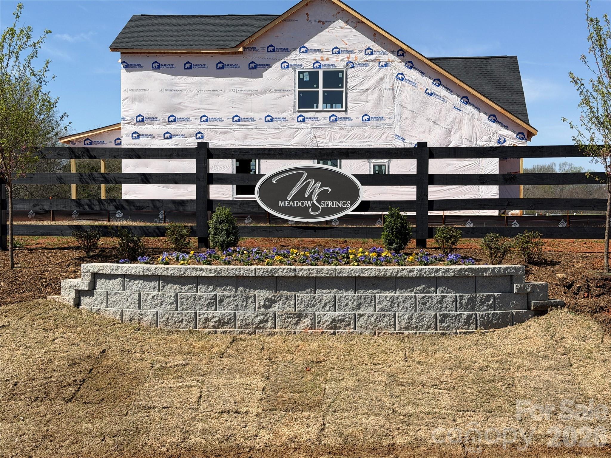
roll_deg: +0.1
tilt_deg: -1.9
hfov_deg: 39.7
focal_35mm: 48
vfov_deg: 30.3
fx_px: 847
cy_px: 229
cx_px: 306
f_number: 1.78
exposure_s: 1/5587
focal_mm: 6.76
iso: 64
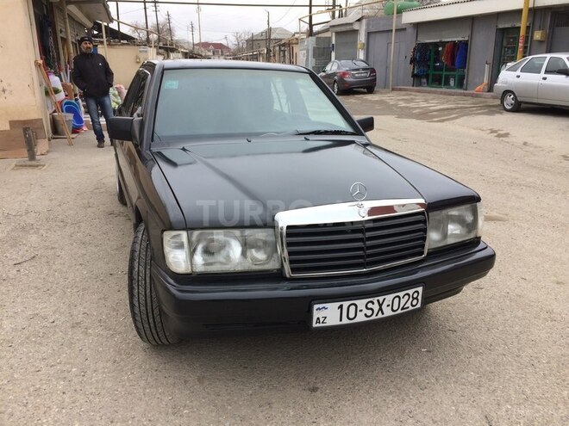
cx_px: 284
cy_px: 213
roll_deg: +1.9
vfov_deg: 48.2
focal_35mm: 29
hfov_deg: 61.7
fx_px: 477
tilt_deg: -19.2
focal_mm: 4.15
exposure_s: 1/328
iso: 32
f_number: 2.2
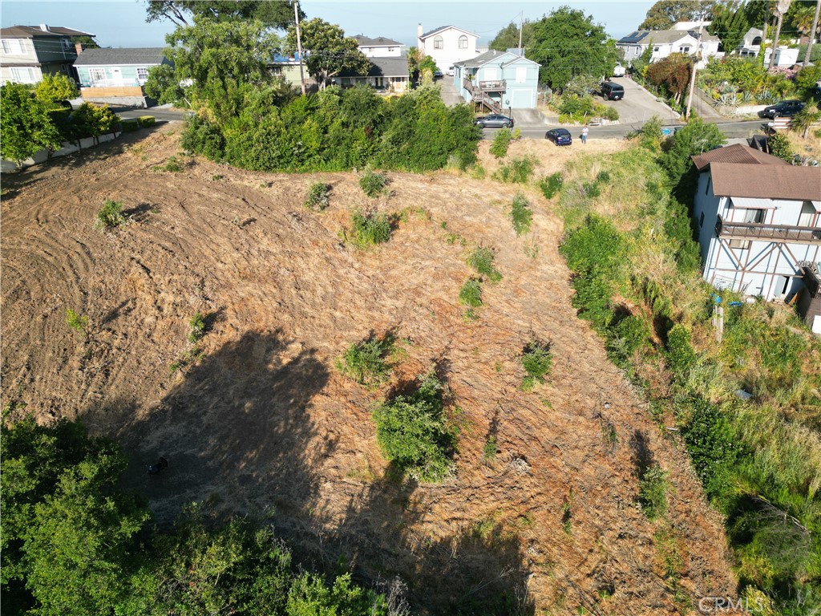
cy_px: 308
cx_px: 410
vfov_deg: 56.8
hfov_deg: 71.6
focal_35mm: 24
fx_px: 569
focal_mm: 6.72
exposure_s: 1/2000
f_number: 1.7
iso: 140
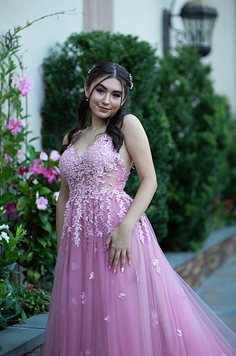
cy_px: 176
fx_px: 858
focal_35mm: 87
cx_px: 117
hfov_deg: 15.7
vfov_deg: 23.4
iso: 250
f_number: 2
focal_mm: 85
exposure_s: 1/640
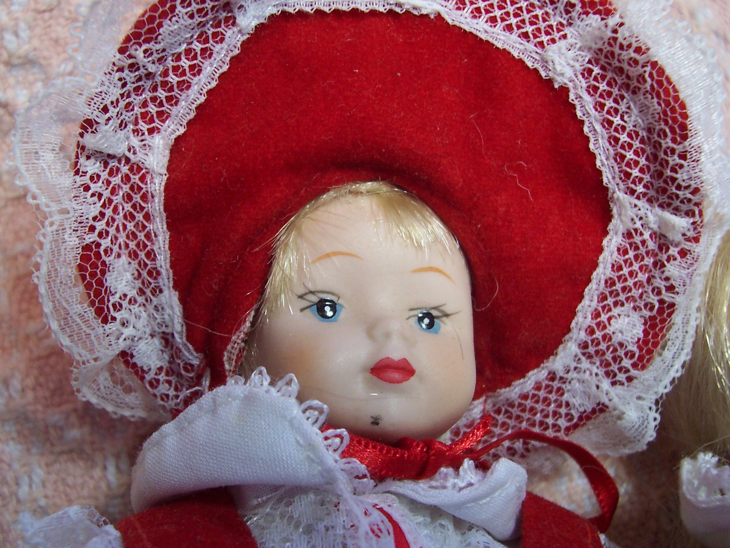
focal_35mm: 37
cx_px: 365
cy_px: 274
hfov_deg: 50.1
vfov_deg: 38.7
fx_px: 780
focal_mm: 5.6
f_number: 2.8
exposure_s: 1/30
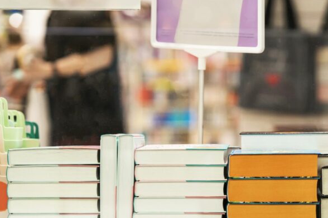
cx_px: 277
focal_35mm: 148
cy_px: 140
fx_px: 1348
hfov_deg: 13.8
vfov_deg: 9.3
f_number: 2.8
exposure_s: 1/1000
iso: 400
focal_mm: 85
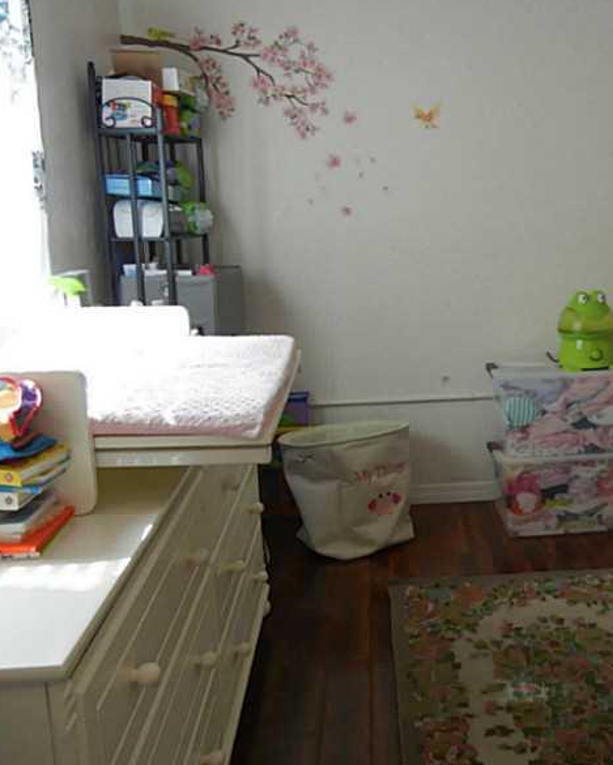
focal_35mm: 40
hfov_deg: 36.6
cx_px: 451
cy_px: 384
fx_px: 907
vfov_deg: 45.8
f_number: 3.5
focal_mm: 5.4
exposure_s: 1/30
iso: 366
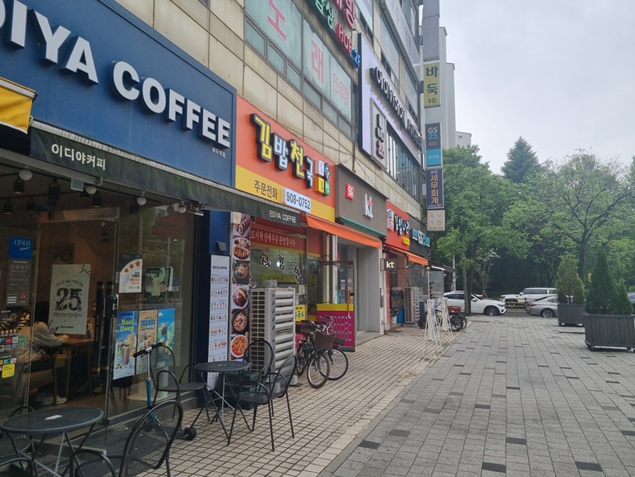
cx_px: 318
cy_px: 238
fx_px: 477
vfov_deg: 53.1
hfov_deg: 67.3
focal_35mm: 26
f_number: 1.8
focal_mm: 5.4
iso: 50
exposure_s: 1/1128
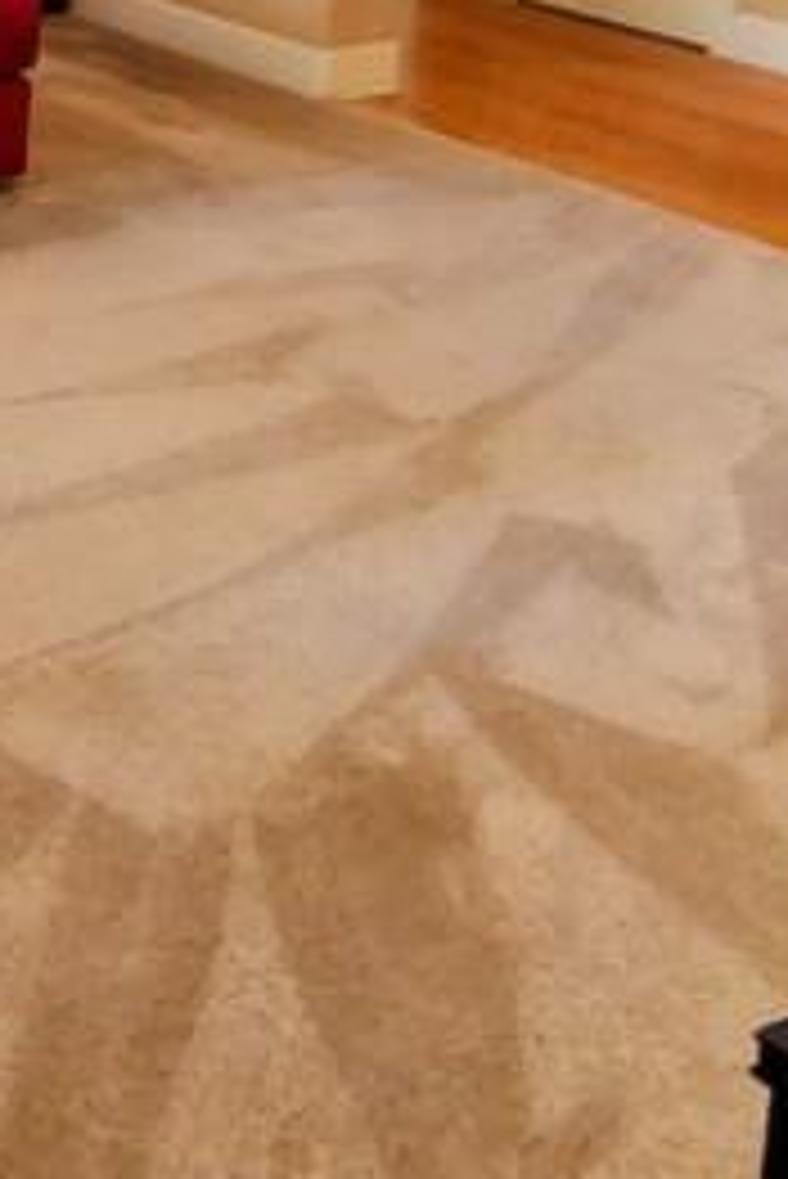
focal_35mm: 65
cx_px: -599
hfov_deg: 17.4
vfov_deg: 27.9
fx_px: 2131
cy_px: -153
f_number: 2.2
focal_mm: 2.13
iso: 521
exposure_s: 1/24
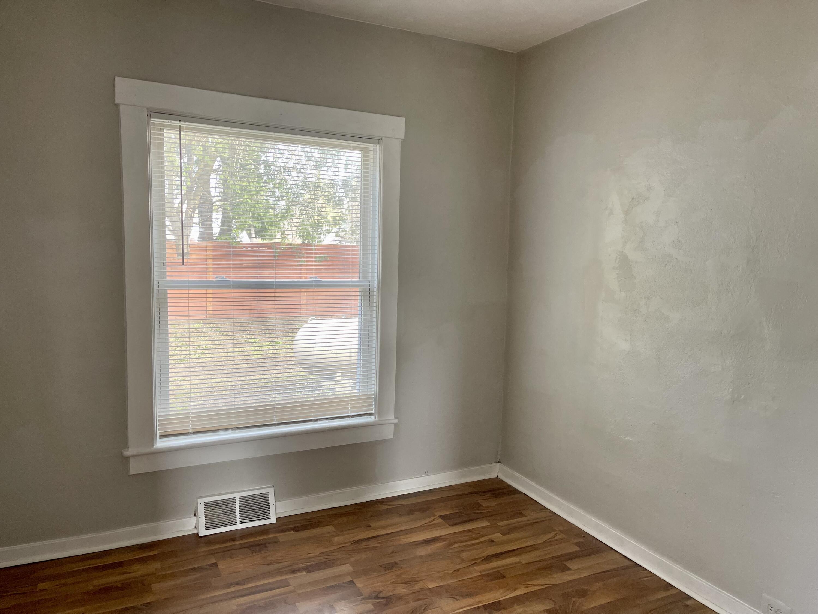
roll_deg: -0.3
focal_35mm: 26
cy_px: 307
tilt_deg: -6.4
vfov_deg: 53.1
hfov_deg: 67.3
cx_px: 409
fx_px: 614
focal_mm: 5.1
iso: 100
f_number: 1.6
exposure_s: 1/121
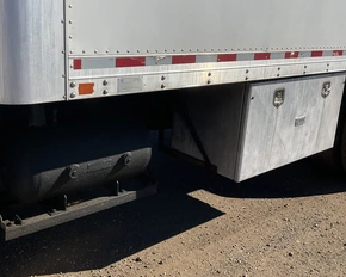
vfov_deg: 38.2
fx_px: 399
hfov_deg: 46.8
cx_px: 159
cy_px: 122
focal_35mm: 39
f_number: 1.8
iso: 25
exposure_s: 1/2667
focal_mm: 3
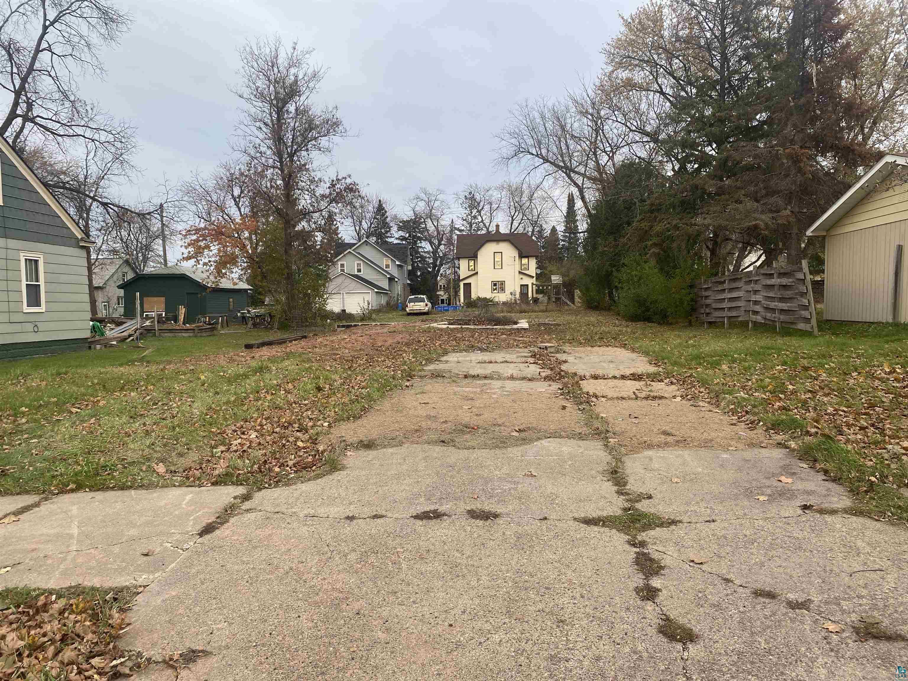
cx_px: 454
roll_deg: +0.6
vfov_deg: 53.1
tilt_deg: -6.4
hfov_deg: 67.3
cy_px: 340
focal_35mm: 26
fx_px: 682
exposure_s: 1/122
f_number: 1.8
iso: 40
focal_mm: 4.25
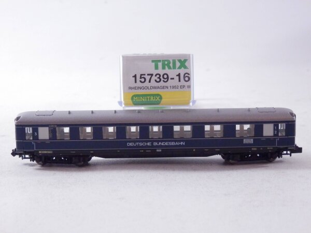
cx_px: 156
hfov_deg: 29.4
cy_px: 116
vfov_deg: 22.3
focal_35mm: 66
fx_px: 593
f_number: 4.4
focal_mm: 11.9
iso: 1250
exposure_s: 1/160
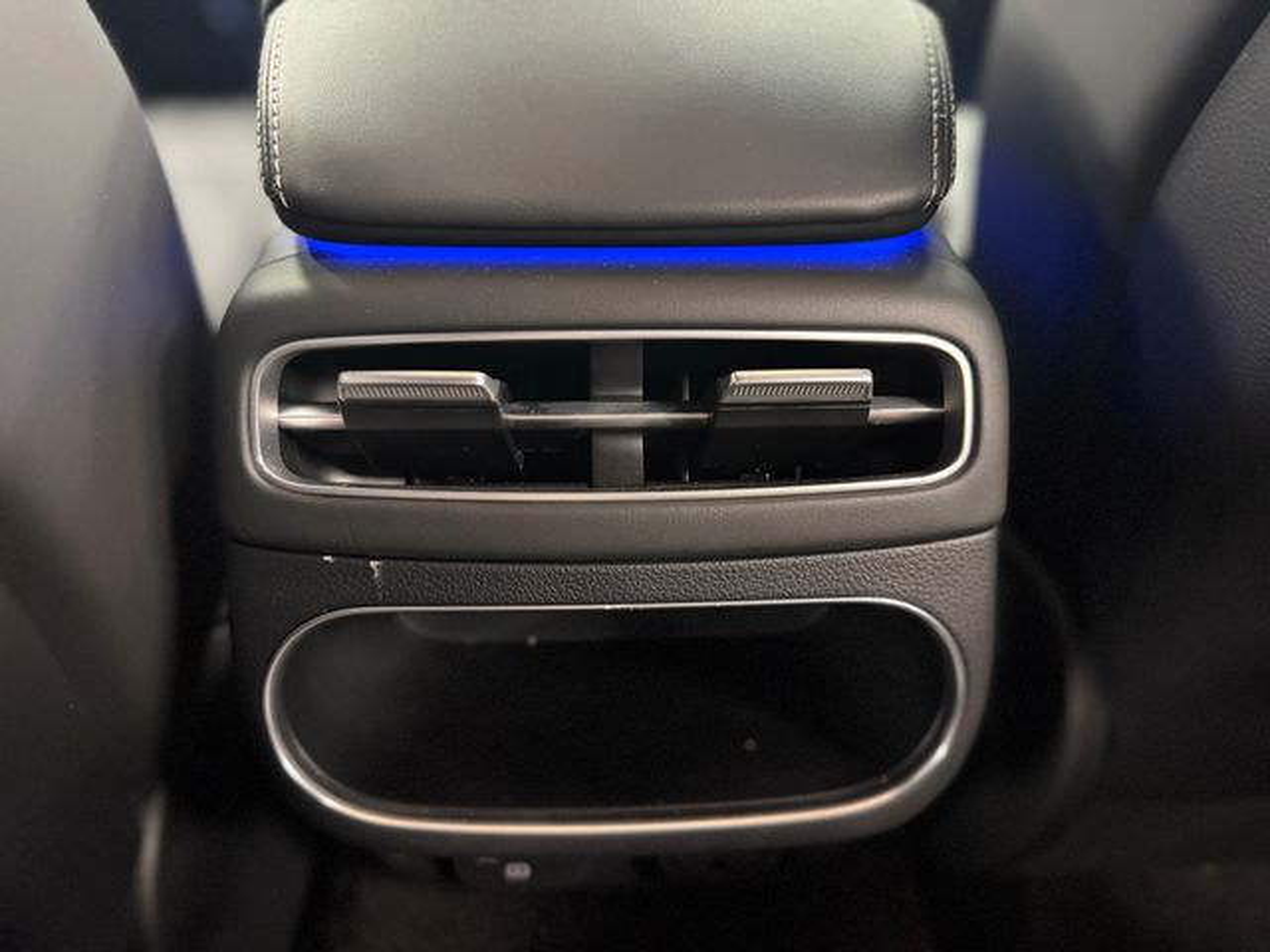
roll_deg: -0.3
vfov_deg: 56.8
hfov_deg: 71.6
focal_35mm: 24
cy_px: 476
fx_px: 881
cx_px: 635
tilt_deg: -36.3
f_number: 1.78
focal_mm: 6.76
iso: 1000
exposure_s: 1/30
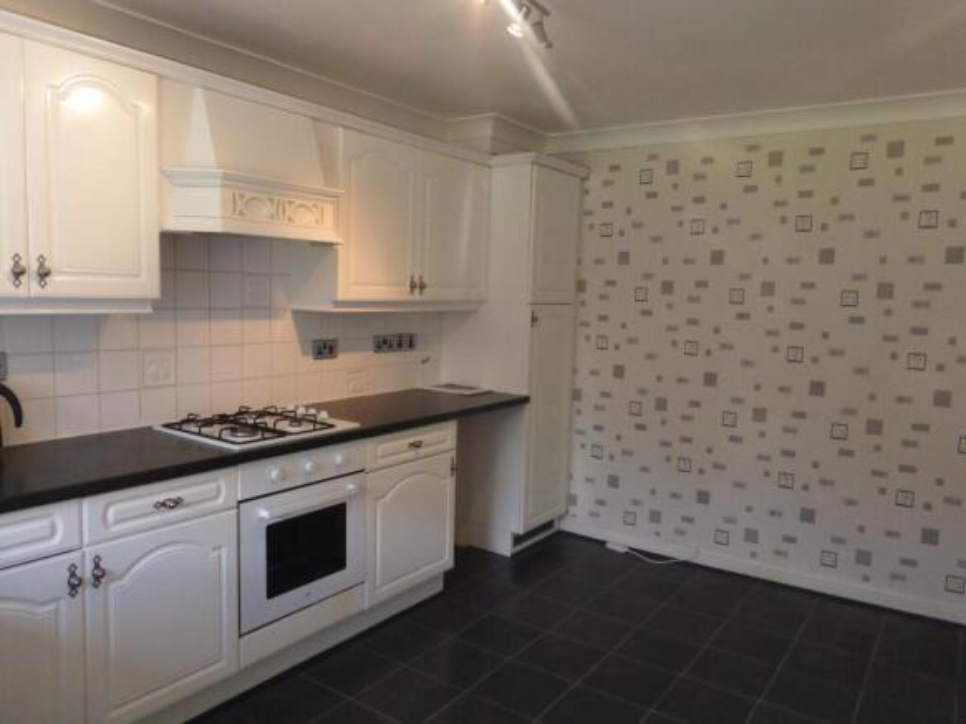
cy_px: 362
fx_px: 698
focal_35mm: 25
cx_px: 483
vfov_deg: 54.9
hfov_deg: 69.4
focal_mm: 4.3
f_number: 3.3
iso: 500
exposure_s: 1/125
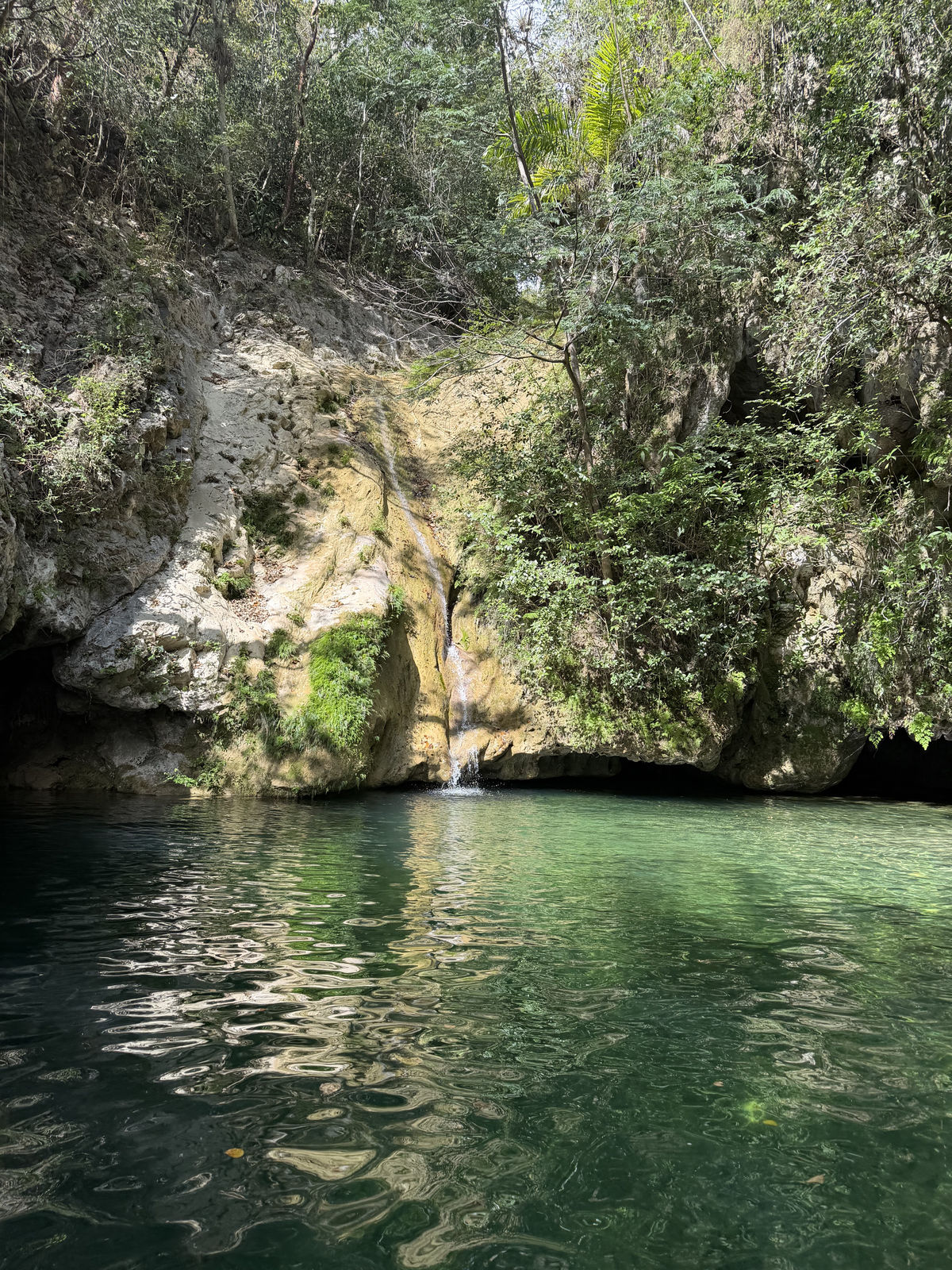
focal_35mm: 24
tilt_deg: +4.5
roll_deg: -2.1
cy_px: 635
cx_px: 476
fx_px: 880
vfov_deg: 71.6
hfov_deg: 56.8
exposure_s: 1/1106
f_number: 1.78
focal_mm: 6.76
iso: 100
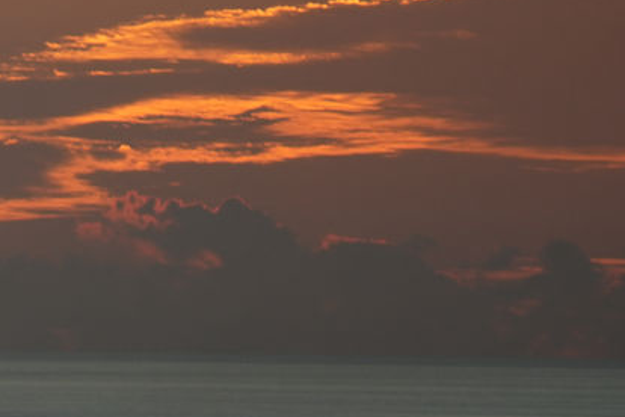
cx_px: -485
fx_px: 26838
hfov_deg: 1.3
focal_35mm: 1546
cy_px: 49
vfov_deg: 0.9
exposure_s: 1/500
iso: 400
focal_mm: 400
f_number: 6.3
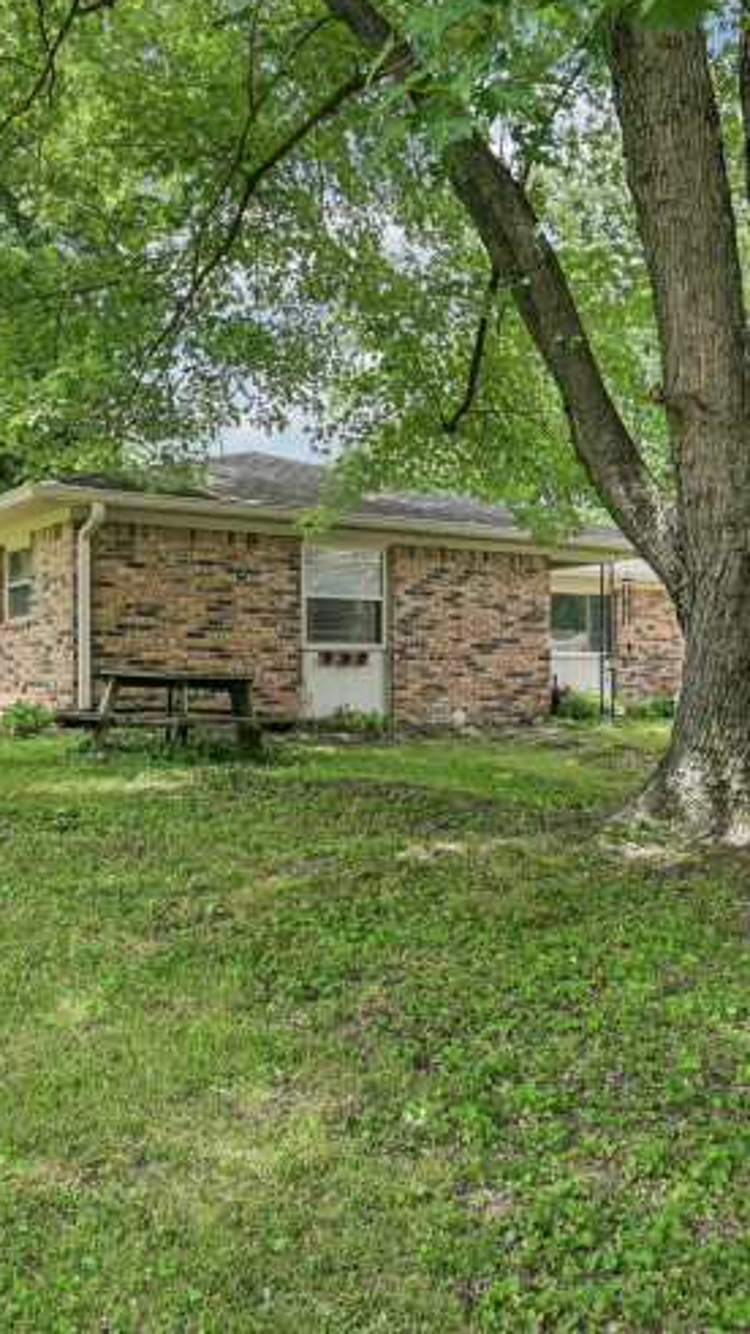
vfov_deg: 61.0
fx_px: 1132
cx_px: 511
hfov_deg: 36.2
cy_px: 666
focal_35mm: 32
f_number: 8
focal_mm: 20
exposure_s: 1/100
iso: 100
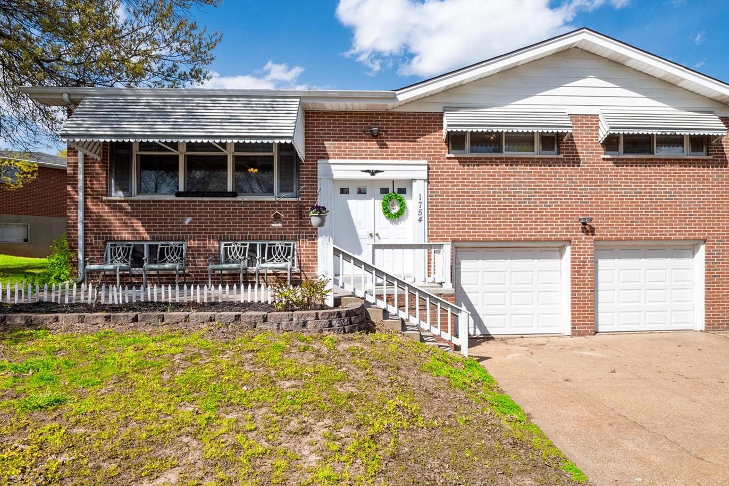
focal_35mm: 21
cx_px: 409
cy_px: 232
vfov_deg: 59.5
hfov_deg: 80.9
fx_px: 425
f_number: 10
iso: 400
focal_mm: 9
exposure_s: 1/800
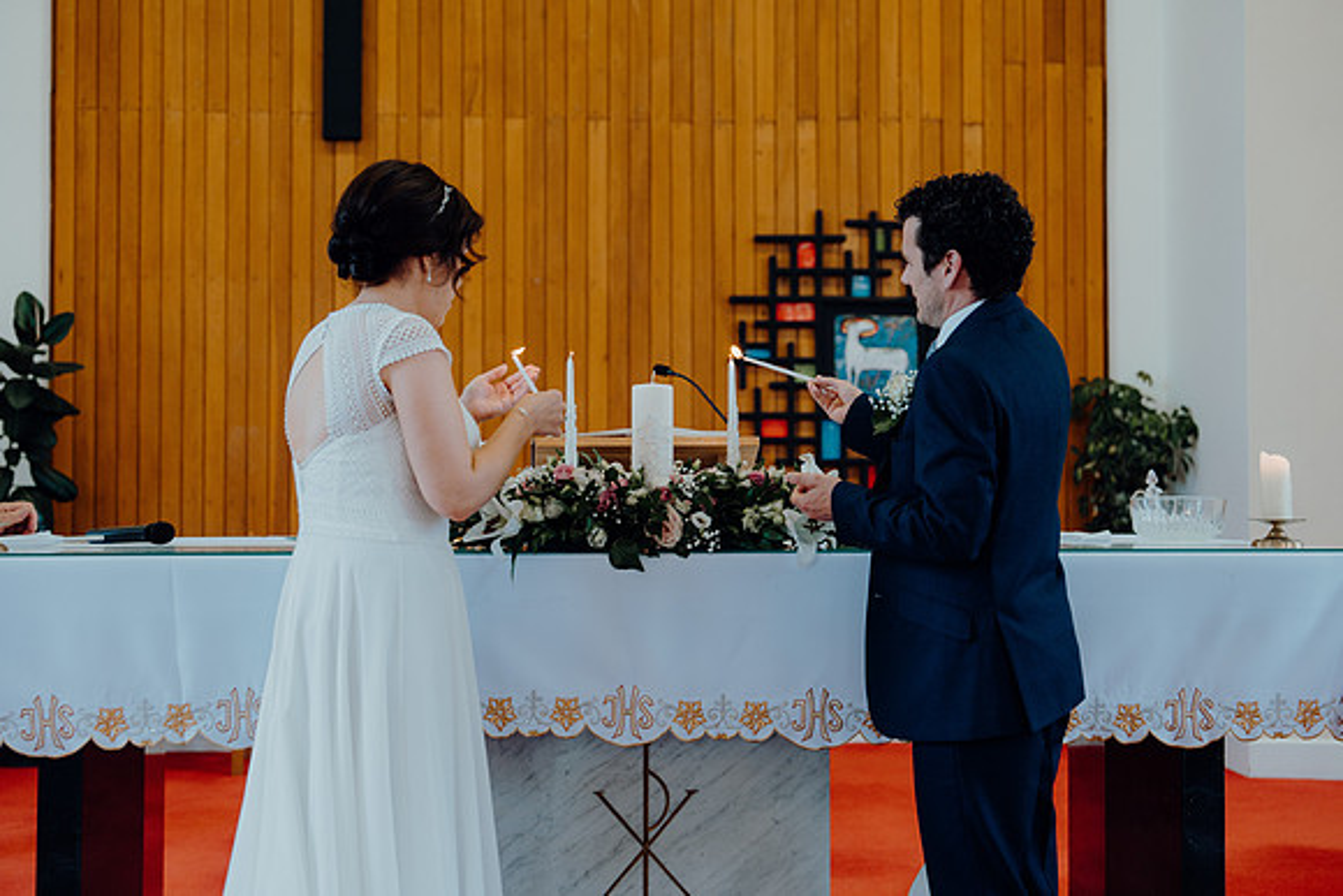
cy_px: 448
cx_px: 672
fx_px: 1866
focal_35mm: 50
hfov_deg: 39.6
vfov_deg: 27.0
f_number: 2.8
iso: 640
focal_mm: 50
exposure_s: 1/200
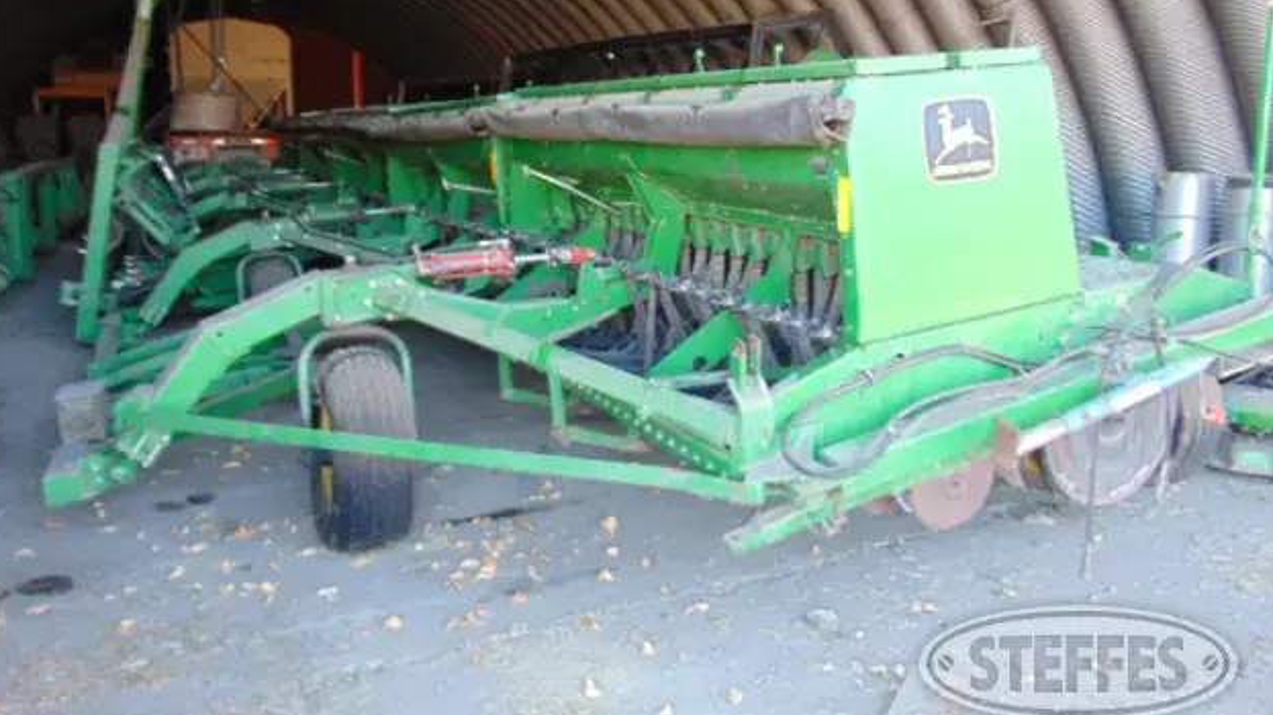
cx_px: 627
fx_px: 945
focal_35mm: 28
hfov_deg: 67.9
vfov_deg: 41.1
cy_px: 255
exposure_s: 1/30
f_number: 3
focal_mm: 4.5
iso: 100
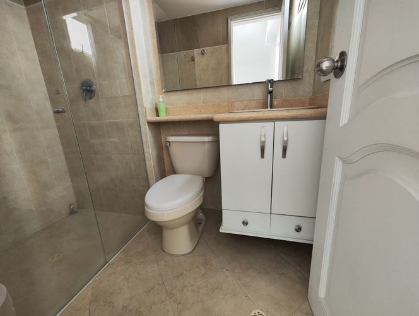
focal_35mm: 14
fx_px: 170
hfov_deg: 102.0
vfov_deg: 85.8
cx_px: 210
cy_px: 158
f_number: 2.2
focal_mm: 2.16
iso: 611
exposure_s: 1/45
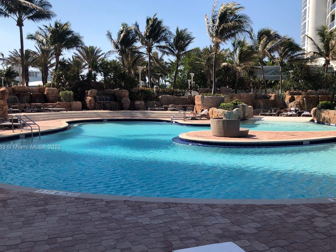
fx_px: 349
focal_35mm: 36
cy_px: 147
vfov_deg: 39.5
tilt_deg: -5.9
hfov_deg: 51.2
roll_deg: +0.3
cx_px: 191
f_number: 1.8
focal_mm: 4
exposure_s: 1/1567
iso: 20
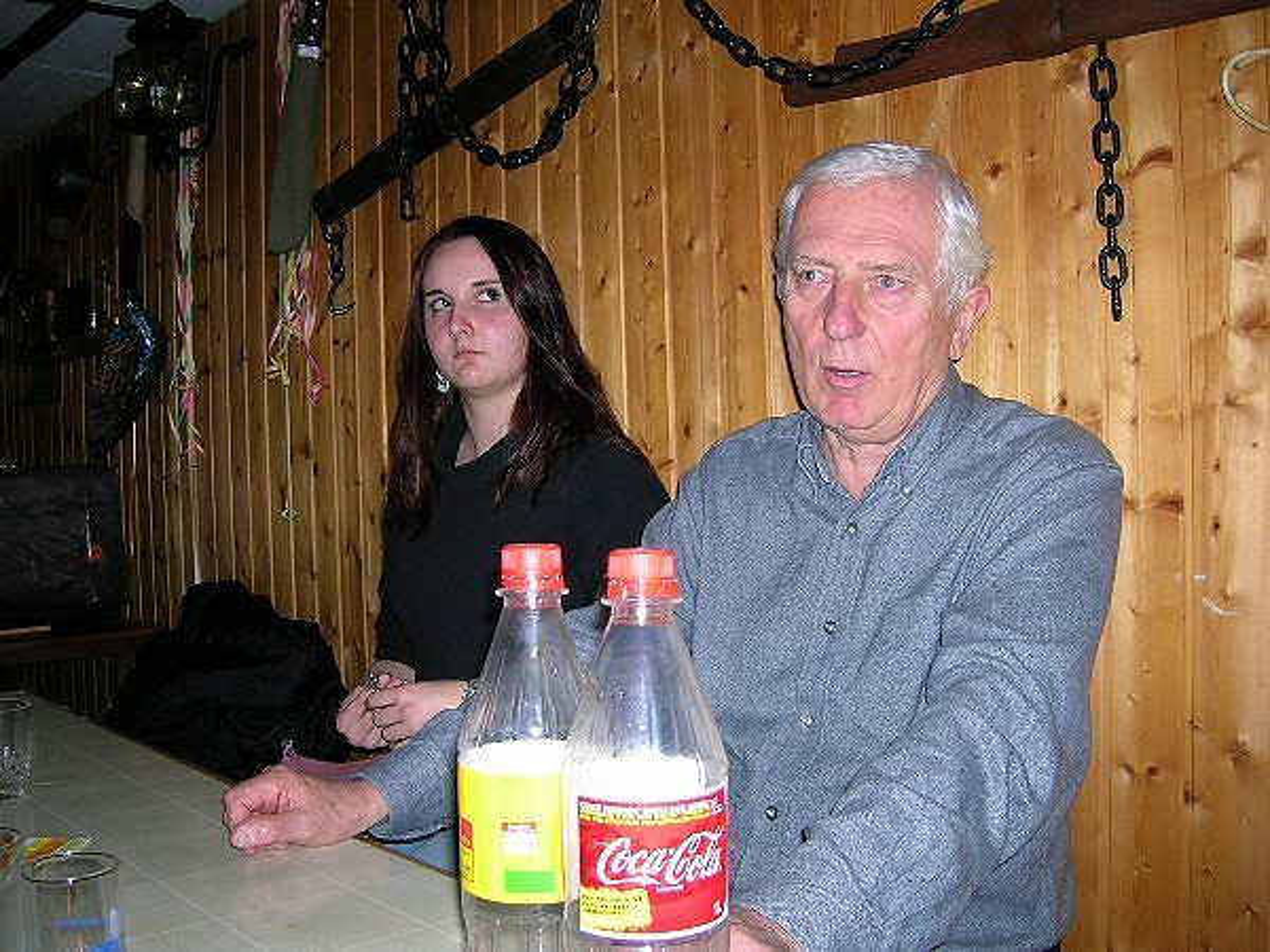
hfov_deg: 54.0
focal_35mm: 34
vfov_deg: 41.8
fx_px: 1247
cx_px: 635
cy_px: 476
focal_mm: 5.7
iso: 55
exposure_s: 1/60.1
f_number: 2.9
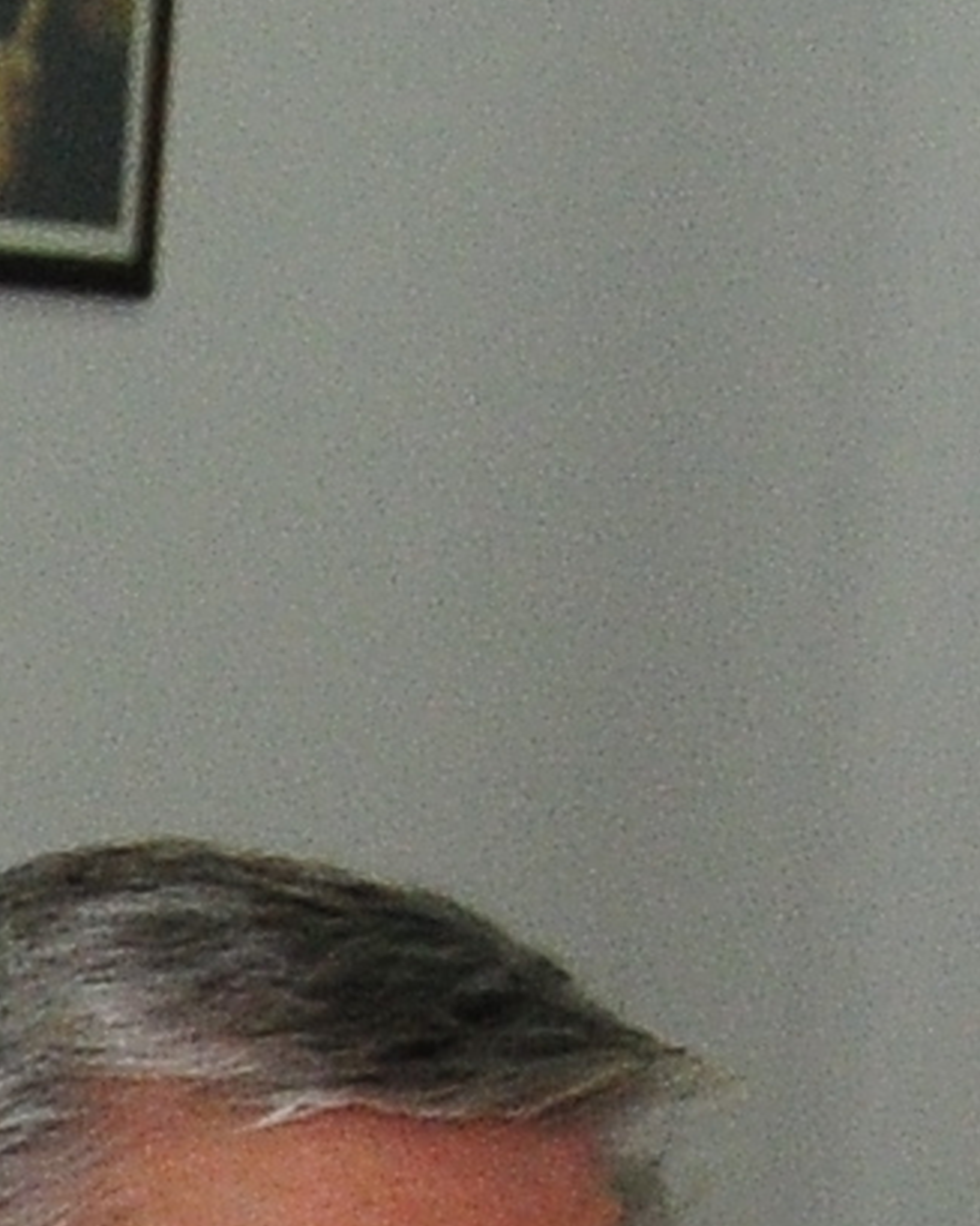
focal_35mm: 369
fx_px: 13380
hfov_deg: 4.0
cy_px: 2620
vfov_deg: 5.1
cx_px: -2610
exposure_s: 1/60
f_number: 5.6
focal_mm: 25
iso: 640
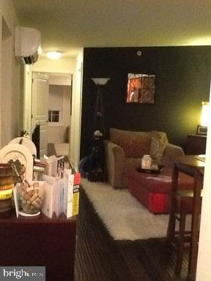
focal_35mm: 44
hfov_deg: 32.9
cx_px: 106
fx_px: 358
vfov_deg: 42.9
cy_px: 140
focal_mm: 2.03
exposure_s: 1/15
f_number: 2.4
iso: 640
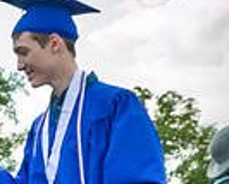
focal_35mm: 185
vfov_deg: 8.3
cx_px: -125
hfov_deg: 10.1
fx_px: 1257
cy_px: 246
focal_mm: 24
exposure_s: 1/200
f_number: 7.1
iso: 200
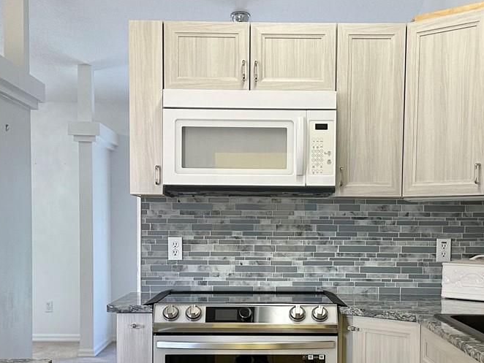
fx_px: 811
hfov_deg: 33.2
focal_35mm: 58
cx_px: 259
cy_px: 270
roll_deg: -0.8
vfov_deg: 25.0
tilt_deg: -2.6
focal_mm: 6.86
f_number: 1.78
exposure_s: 1/120
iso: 200
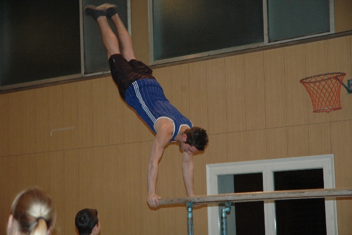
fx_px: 1026
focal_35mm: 105
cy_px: 118
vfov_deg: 13.0
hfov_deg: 19.5
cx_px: 176
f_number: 4.5
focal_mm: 70
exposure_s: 1/60
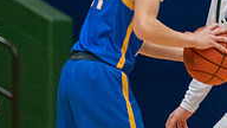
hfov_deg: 2.5
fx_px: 5188
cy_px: -48
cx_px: 220
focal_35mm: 862
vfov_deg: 1.4
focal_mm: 200
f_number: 2.8
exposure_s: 1/1000
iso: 5000
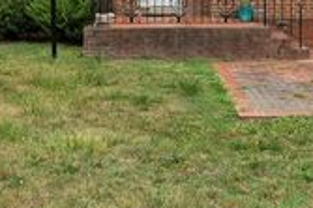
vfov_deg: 18.2
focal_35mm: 72
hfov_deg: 27.9
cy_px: -21
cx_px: 208
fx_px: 625
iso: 800
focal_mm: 24
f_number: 8
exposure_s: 1/800
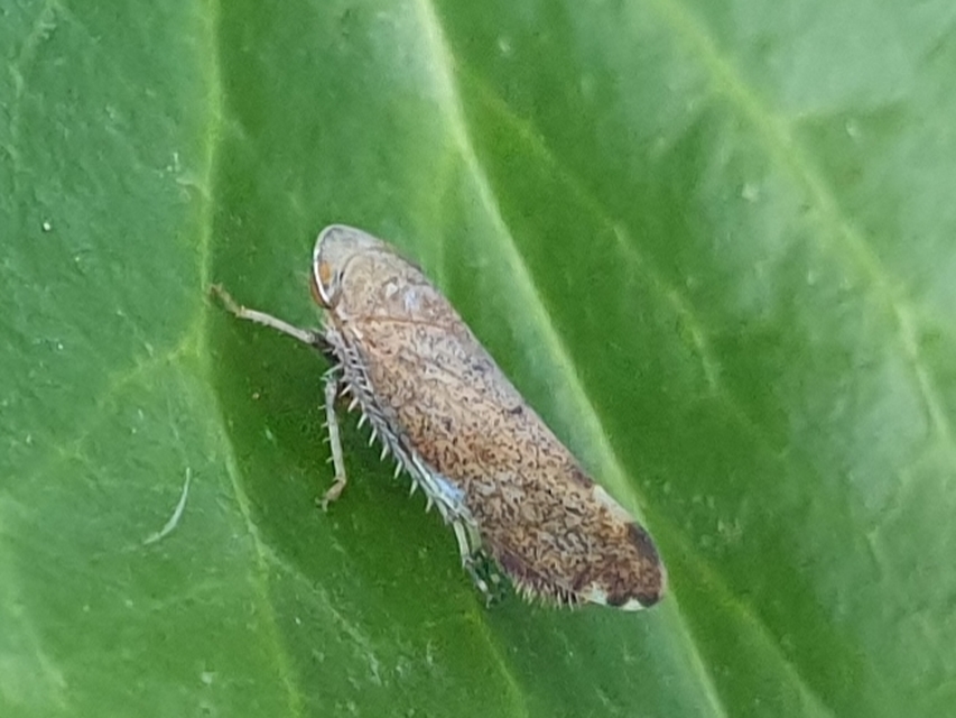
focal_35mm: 26
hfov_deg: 67.3
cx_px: 478
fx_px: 718
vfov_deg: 53.1
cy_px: 359
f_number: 2.4
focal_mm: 4.3
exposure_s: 1/50
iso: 250
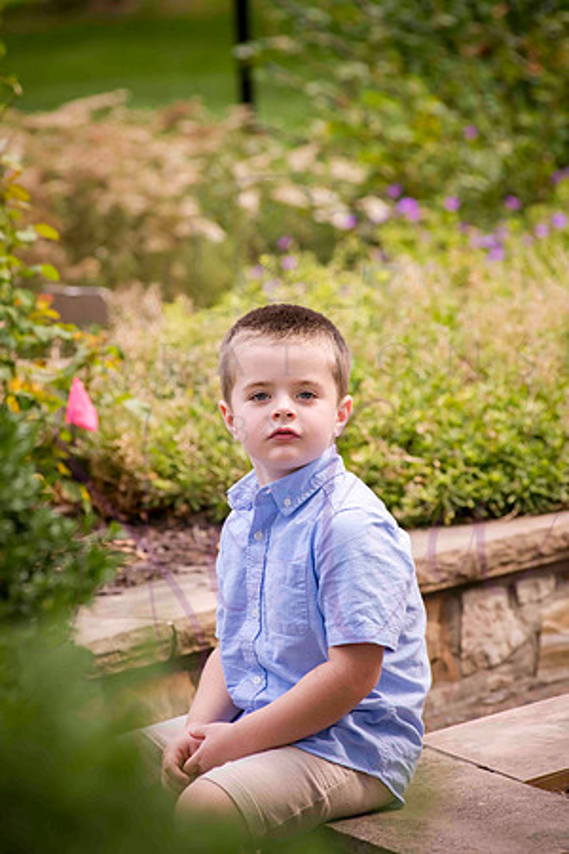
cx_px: 284
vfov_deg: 11.1
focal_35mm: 185
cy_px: 427
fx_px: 4386
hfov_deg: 7.4
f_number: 7.1
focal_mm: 185
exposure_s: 1/320
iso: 400
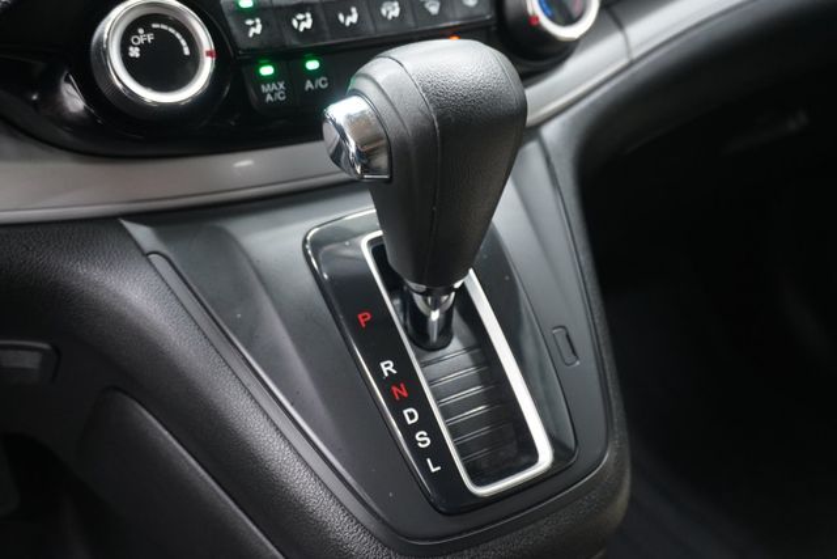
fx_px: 860
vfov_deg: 36.0
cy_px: 280
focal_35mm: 37
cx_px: 418
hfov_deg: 51.9
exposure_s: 1/60
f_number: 4.5
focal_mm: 25
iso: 2000
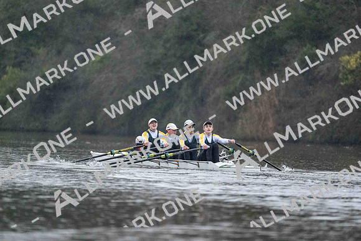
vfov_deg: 3.4
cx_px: 180
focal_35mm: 400
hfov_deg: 5.2
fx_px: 4012
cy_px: 120
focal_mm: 400
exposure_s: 1/1600
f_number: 4.5
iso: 10000
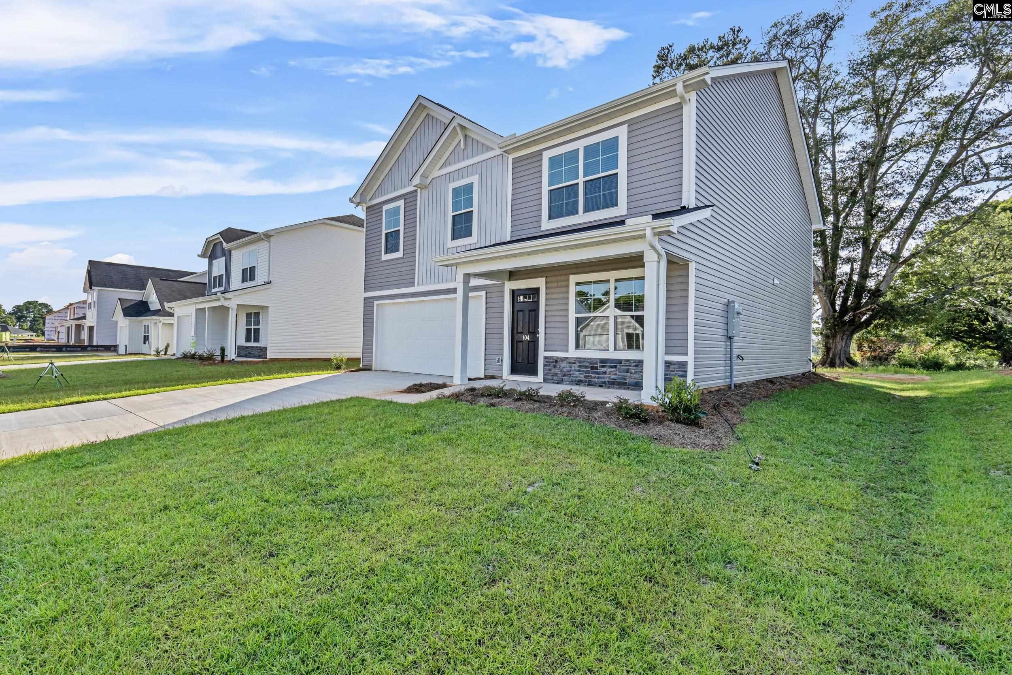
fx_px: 464
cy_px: 338
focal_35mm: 16
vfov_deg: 72.1
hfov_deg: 95.0
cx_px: 506
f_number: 6.3
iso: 200
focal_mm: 11
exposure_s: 1/800
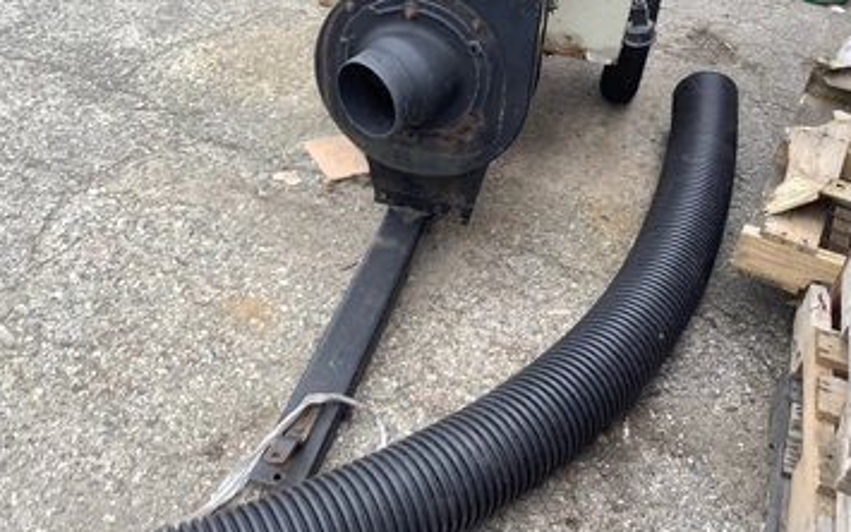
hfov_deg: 52.7
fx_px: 858
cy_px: 264
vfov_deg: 34.4
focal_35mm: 37
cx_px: 391
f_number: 2.4
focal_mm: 3.3
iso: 25
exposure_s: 1/154
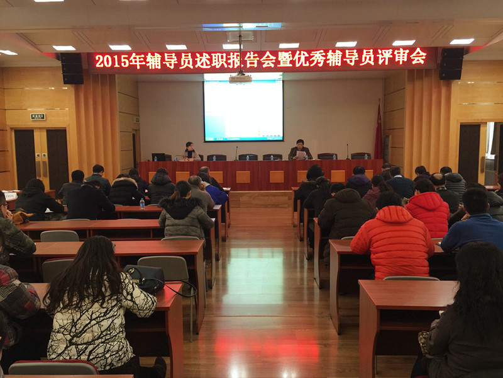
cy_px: 189
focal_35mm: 29
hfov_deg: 61.7
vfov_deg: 48.2
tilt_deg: -7.0
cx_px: 252
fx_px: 421
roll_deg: +0.2
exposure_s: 1/17
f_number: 2.2
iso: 80
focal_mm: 4.15
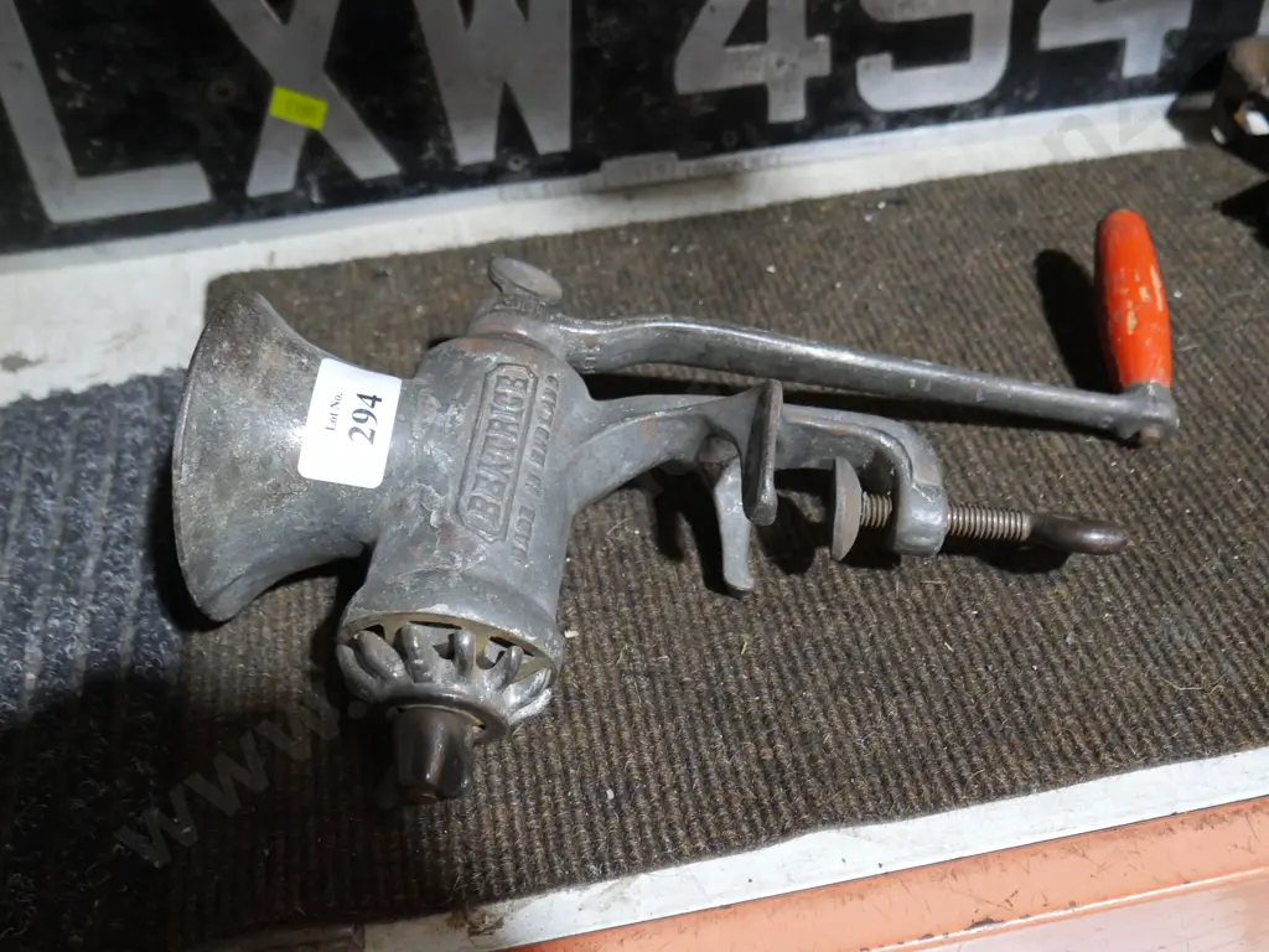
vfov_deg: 39.7
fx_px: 1320
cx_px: 634
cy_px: 476
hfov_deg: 51.4
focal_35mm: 36
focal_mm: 18
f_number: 4
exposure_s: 1/125
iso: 2000
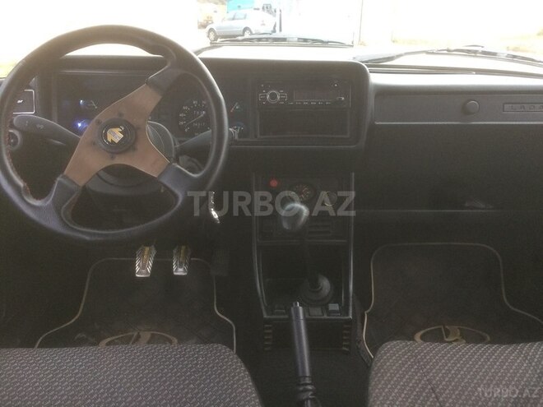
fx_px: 455
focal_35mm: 29
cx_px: 272
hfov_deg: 61.7
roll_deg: +2.5
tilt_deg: -19.7
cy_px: 204
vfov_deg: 48.2
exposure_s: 1/33
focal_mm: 4.15
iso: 125
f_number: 2.2
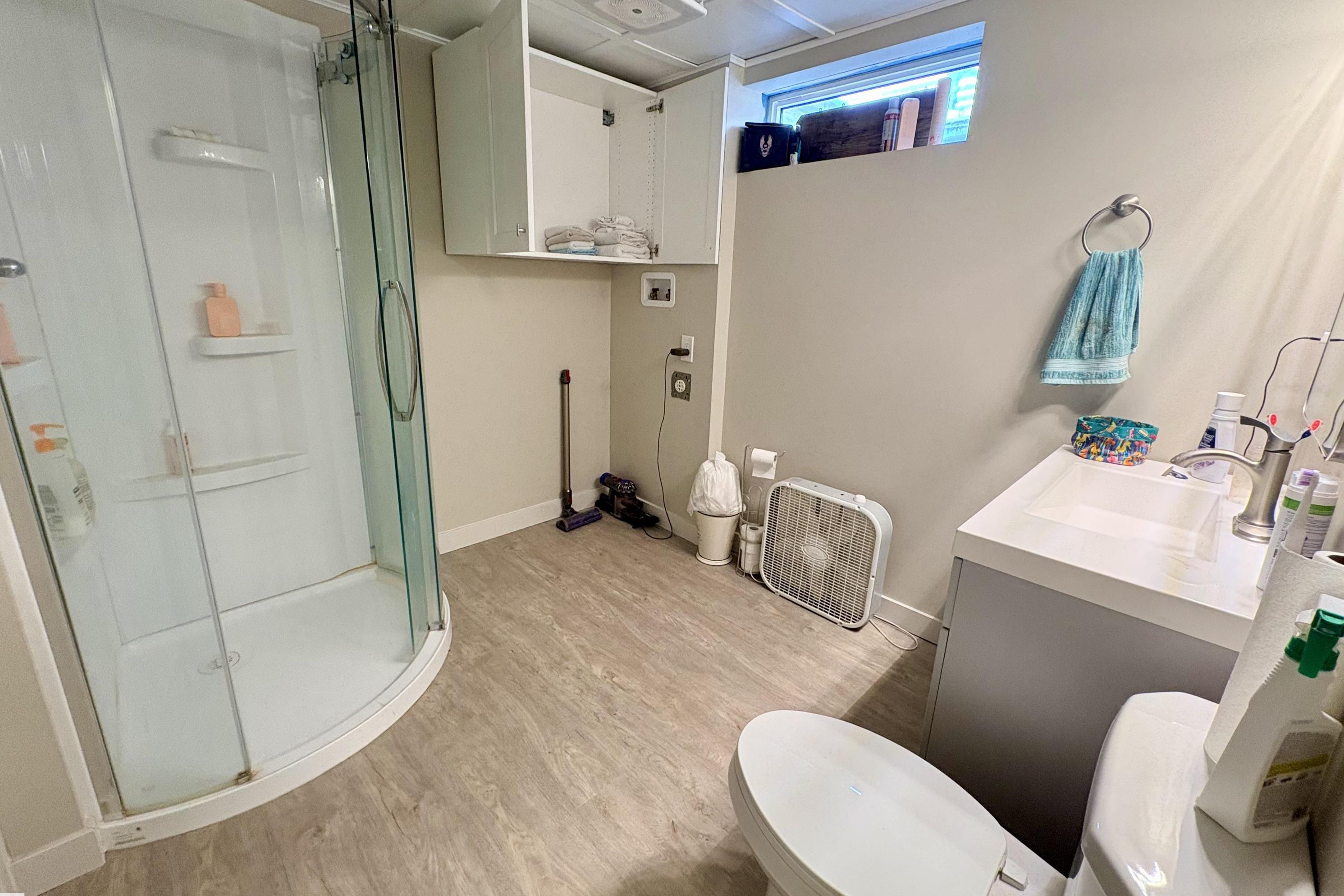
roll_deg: -2.0
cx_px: 672
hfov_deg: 100.4
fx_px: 560
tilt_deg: -14.7
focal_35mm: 15
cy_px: 435
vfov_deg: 77.3
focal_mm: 2.22
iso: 400
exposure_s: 1/60
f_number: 2.2
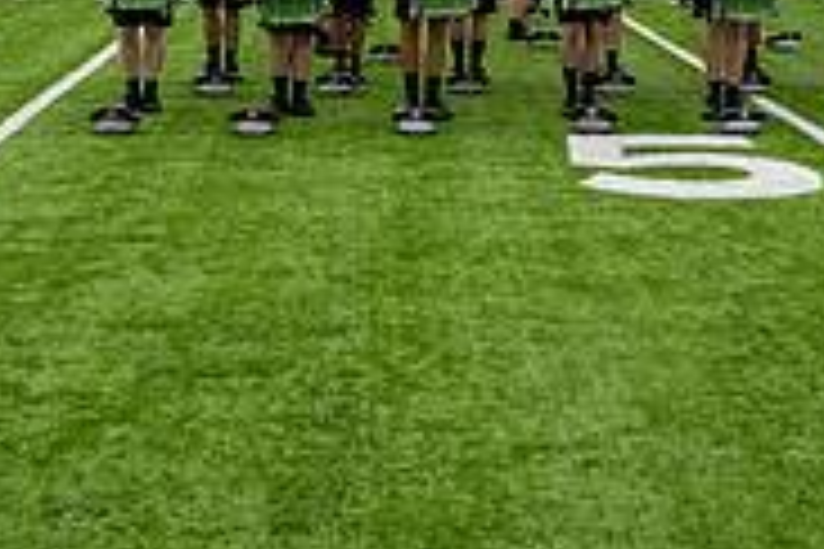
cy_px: -218
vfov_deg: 16.7
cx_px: 392
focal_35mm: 76
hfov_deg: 26.6
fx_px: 1739
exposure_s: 1/200
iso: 320
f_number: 4
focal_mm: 24
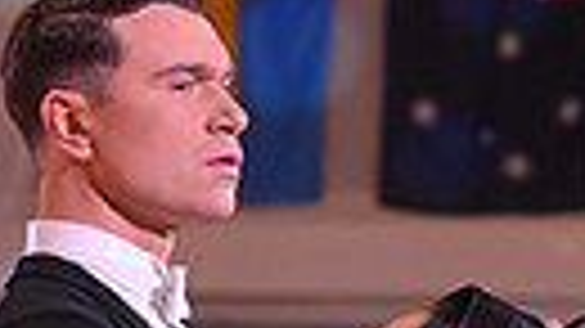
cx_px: 34
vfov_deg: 2.7
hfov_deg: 4.8
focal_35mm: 445
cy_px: 1006
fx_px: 6900
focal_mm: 95
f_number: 5
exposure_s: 1/320
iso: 2500
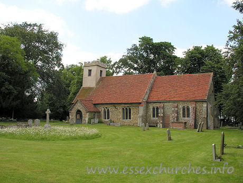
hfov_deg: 52.6
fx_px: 246
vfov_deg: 40.7
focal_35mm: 35
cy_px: 92
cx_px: 122
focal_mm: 8.9
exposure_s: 1/163
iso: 50
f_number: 5
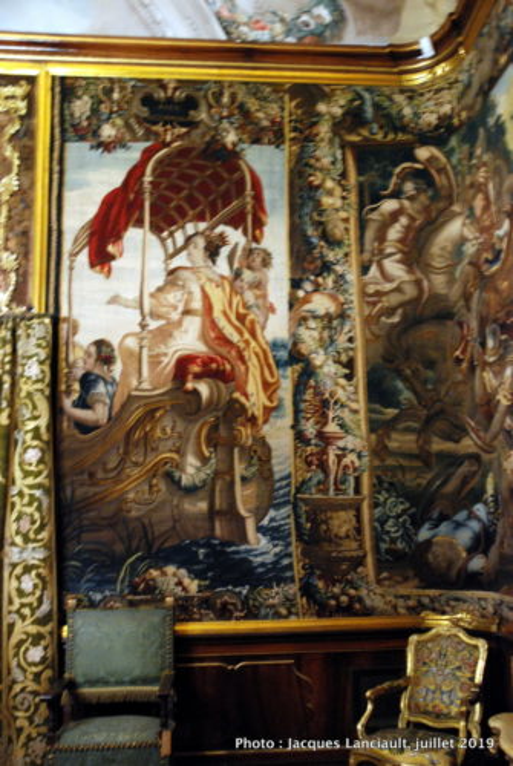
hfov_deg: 35.6
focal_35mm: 38
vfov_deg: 51.2
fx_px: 799
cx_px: 256
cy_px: 383
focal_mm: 25
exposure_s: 1/3
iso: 1600
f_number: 3.8
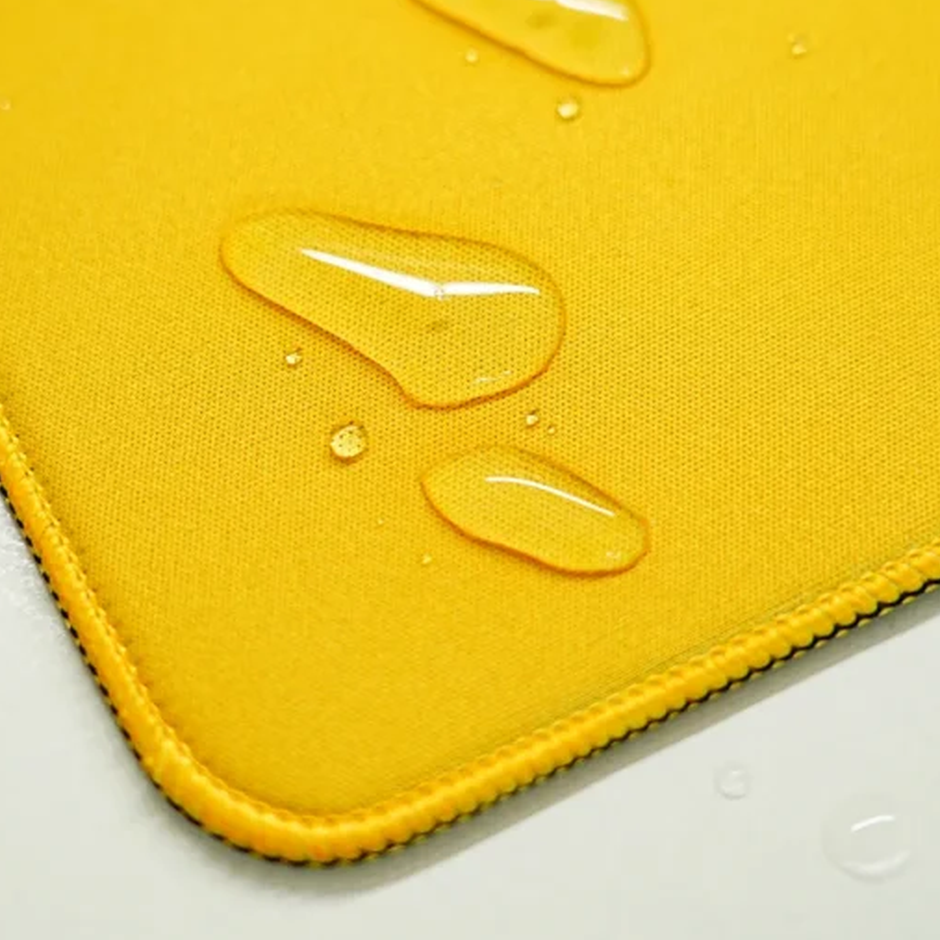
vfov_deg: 16.0
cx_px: 428
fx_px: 3349
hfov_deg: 16.0
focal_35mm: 109
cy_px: 366
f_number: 4
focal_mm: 65
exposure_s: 1/50
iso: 1250
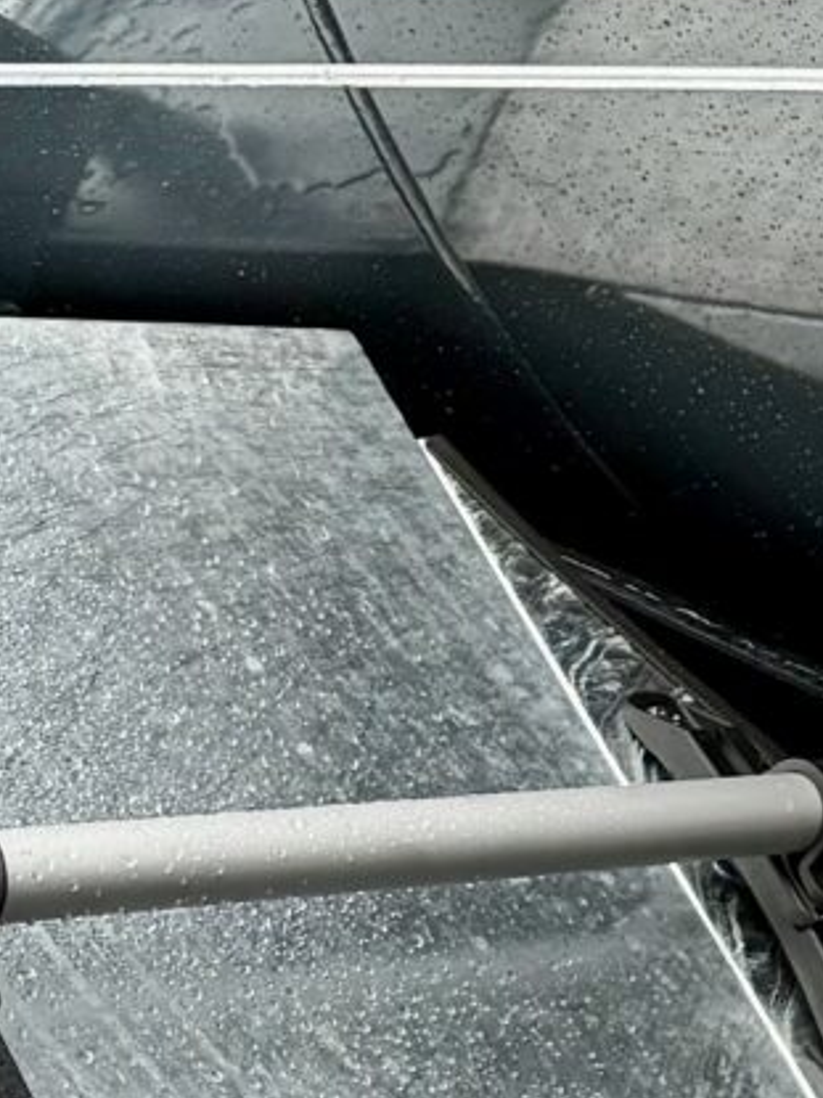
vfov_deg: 13.3
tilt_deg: +0.6
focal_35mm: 148
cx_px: 2445
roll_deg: -1.8
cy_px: 389
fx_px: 4694
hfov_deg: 8.5
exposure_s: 1/476
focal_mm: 6.76
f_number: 1.78
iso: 100
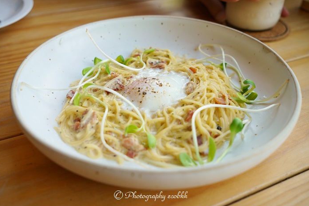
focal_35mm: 35
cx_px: 153
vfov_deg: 37.8
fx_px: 300
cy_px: 106
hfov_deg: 54.4
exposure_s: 1/400
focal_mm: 34
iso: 640
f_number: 5
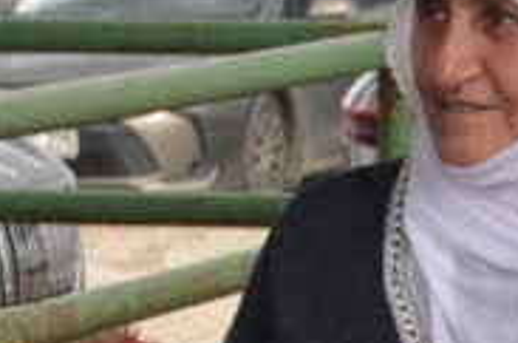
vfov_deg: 4.1
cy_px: 408
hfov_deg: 6.1
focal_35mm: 336
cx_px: 351
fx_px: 4822
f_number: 4.5
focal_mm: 32
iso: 100
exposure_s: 1/250
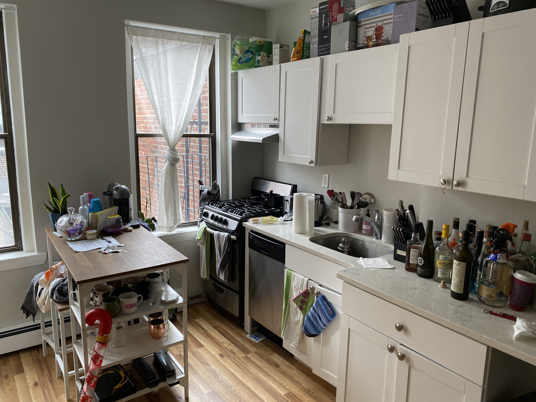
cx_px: 268
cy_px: 201
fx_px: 403
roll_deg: -1.3
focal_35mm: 26
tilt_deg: -9.5
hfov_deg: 67.3
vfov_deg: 53.1
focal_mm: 4.25
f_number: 1.8
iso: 125
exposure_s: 1/106
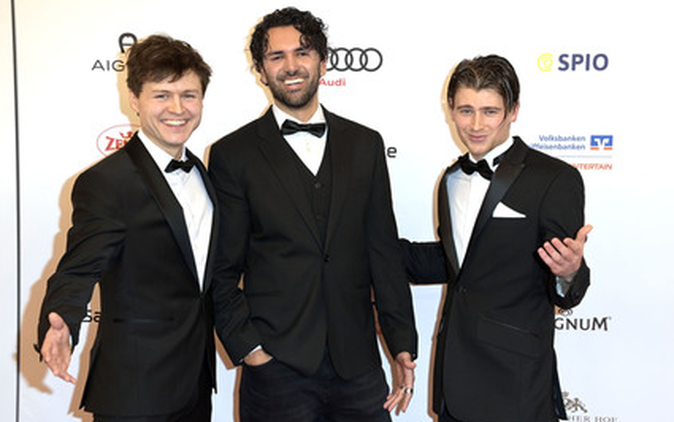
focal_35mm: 67
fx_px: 1231
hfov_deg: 30.6
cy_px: 233
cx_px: 321
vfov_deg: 19.4
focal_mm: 62
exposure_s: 1/250
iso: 400
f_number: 6.3
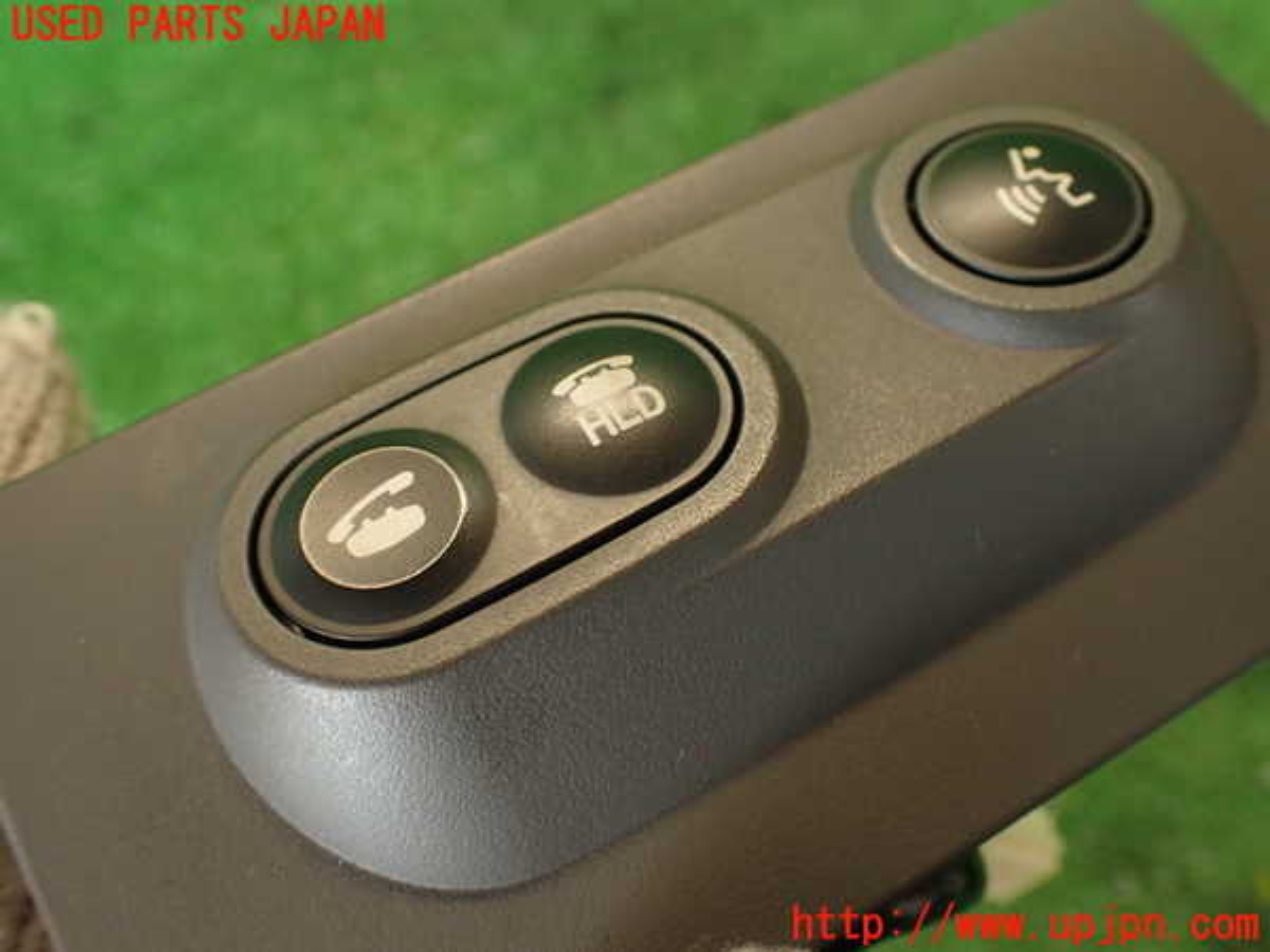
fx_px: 1174
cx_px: 635
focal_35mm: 32
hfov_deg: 56.8
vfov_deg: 44.2
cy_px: 476
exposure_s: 1/40
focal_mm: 5.79
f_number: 2.4
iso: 200
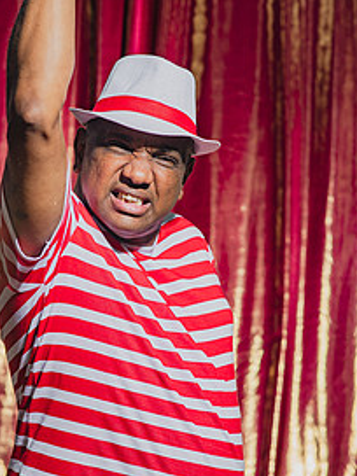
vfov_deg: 14.6
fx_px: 1856
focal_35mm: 135
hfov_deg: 11.0
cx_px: 141
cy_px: 208
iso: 125
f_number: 3.2
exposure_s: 1/200
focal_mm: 85
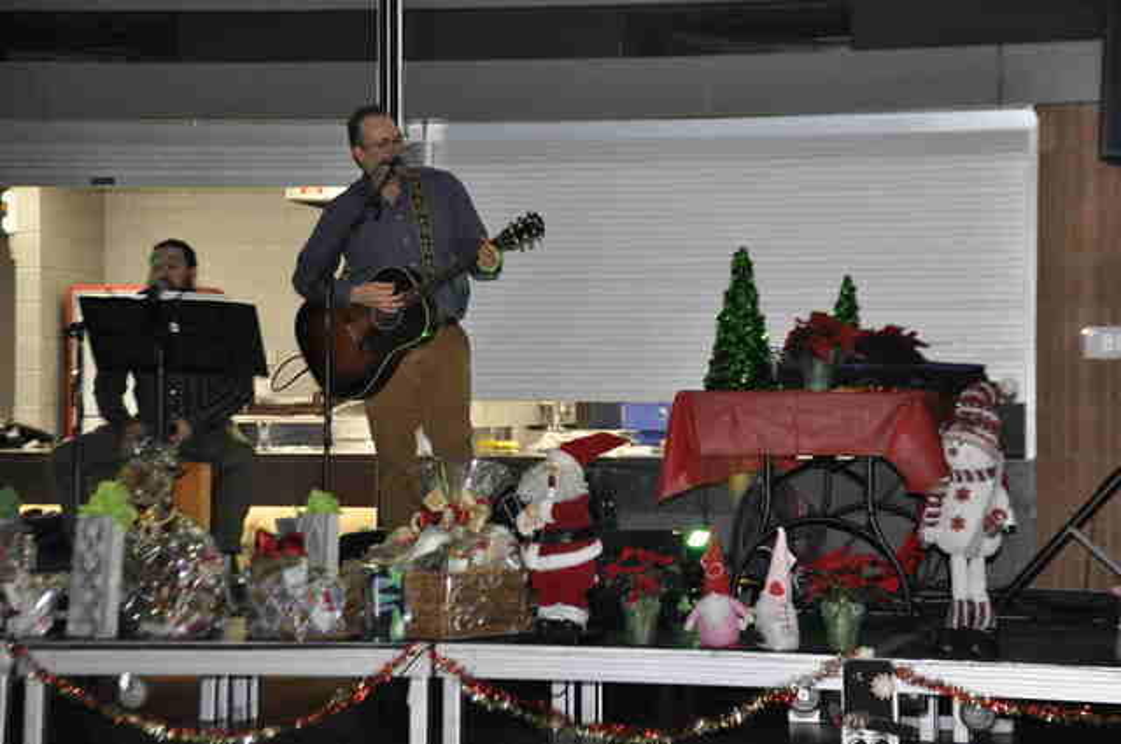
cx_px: 560
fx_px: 3079
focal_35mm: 99
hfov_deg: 20.6
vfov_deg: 13.8
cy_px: 372
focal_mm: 66
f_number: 5
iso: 1600
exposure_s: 1/60
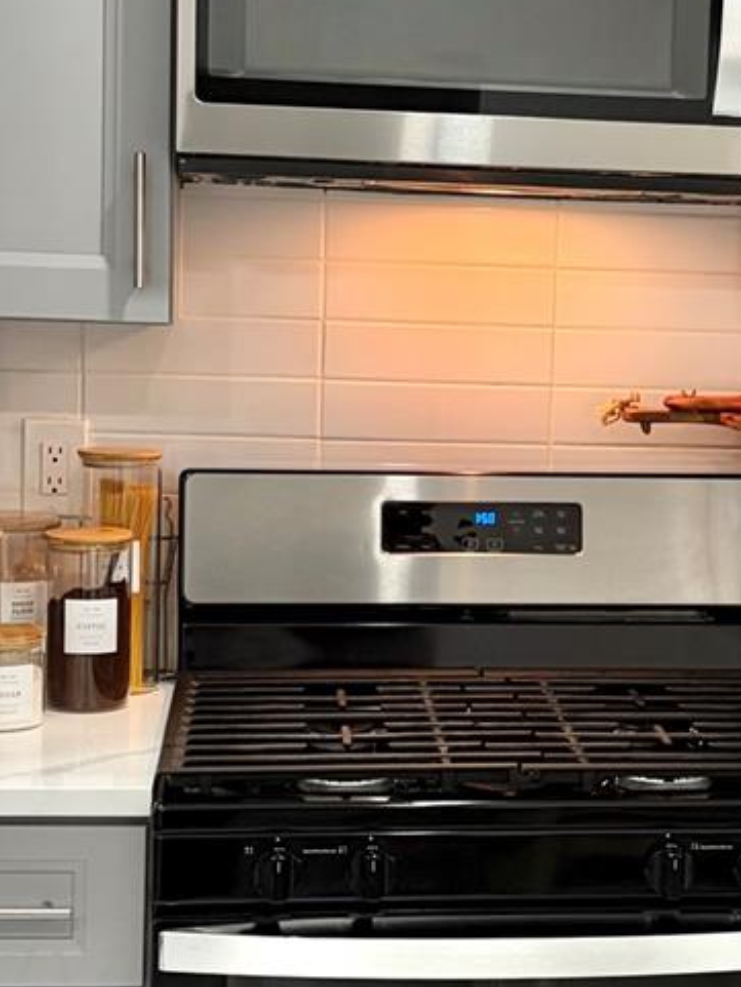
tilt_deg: -6.3
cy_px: 468
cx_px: 556
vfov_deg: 23.5
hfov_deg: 17.7
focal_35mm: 83
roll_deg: -2.3
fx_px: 2368
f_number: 1.6
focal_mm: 5.96
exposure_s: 1/60
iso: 125
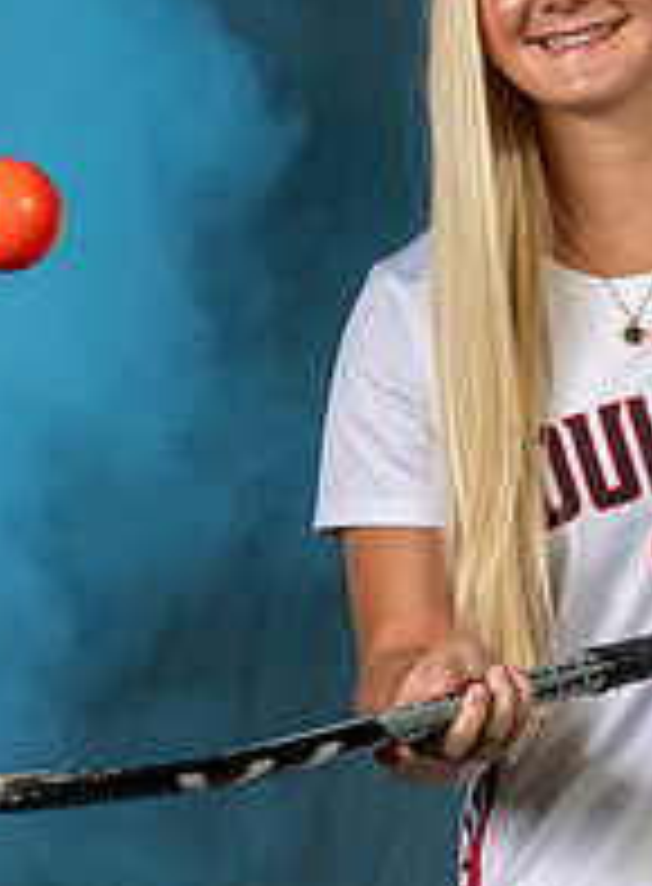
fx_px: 9685
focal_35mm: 381
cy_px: 454
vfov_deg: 5.2
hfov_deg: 3.9
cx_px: 437
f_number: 5.6
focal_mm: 115
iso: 80
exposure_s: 1/200
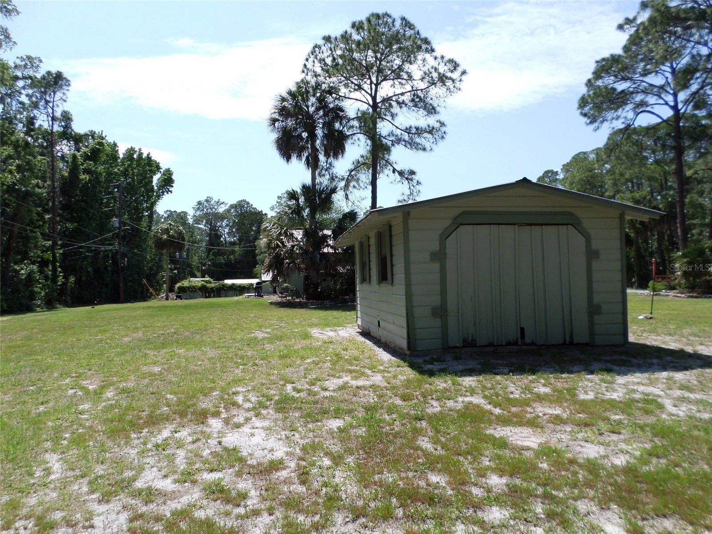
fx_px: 514
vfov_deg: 54.9
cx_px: 356
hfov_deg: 69.4
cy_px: 267
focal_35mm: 25
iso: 80
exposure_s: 1/1500
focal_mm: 4.5
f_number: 2.5
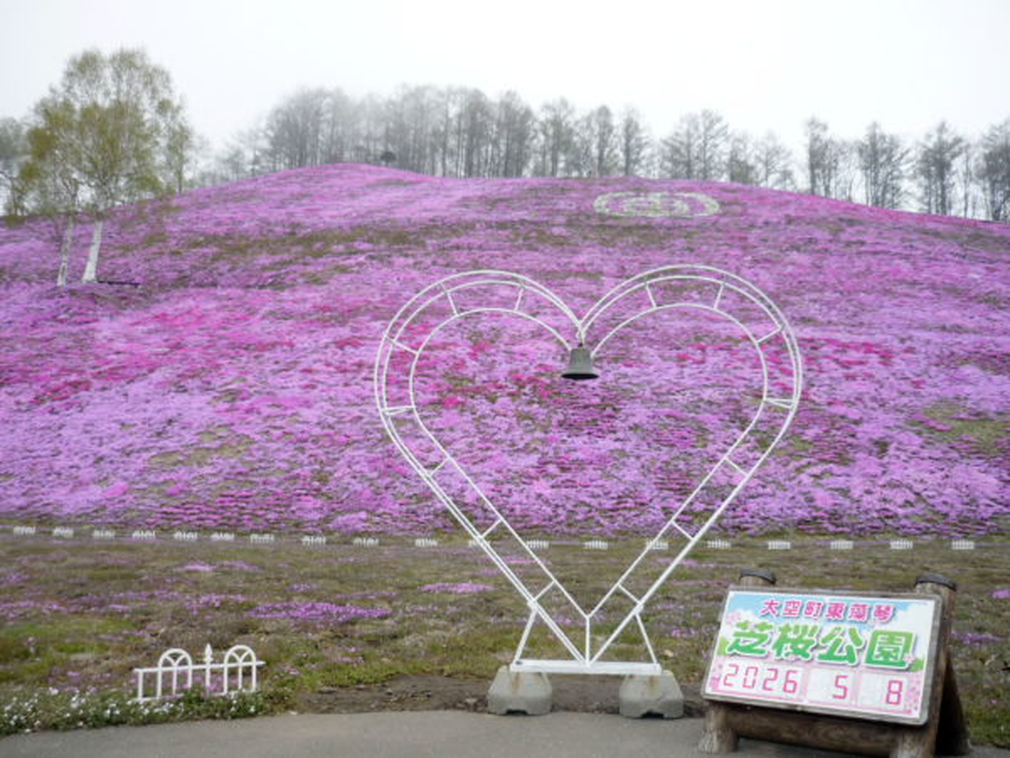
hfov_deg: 55.4
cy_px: 379
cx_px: 505
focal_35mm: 33
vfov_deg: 42.9
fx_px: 963
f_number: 2.8
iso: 100
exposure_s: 1/160
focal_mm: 5.5
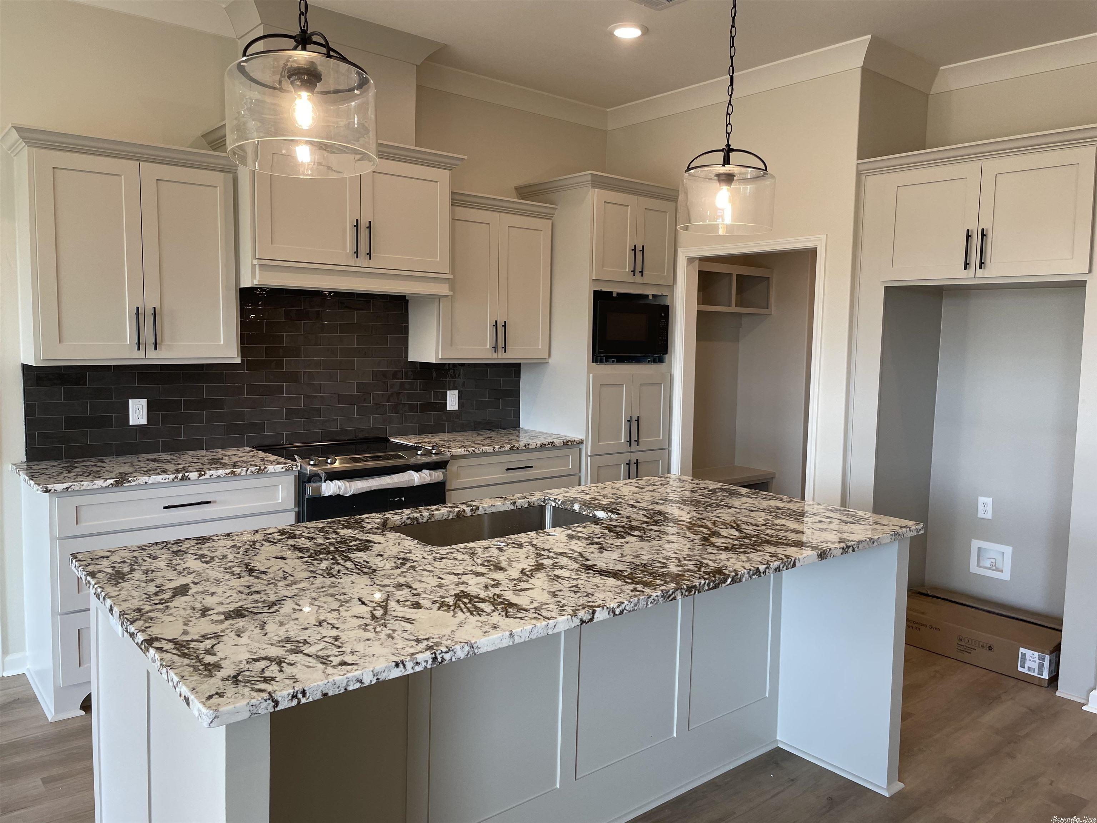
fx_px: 824
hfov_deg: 67.3
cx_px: 548
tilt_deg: -4.3
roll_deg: -1.1
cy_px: 412
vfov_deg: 53.1
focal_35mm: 26
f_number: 1.6
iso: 50
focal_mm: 4.2
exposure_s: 1/120
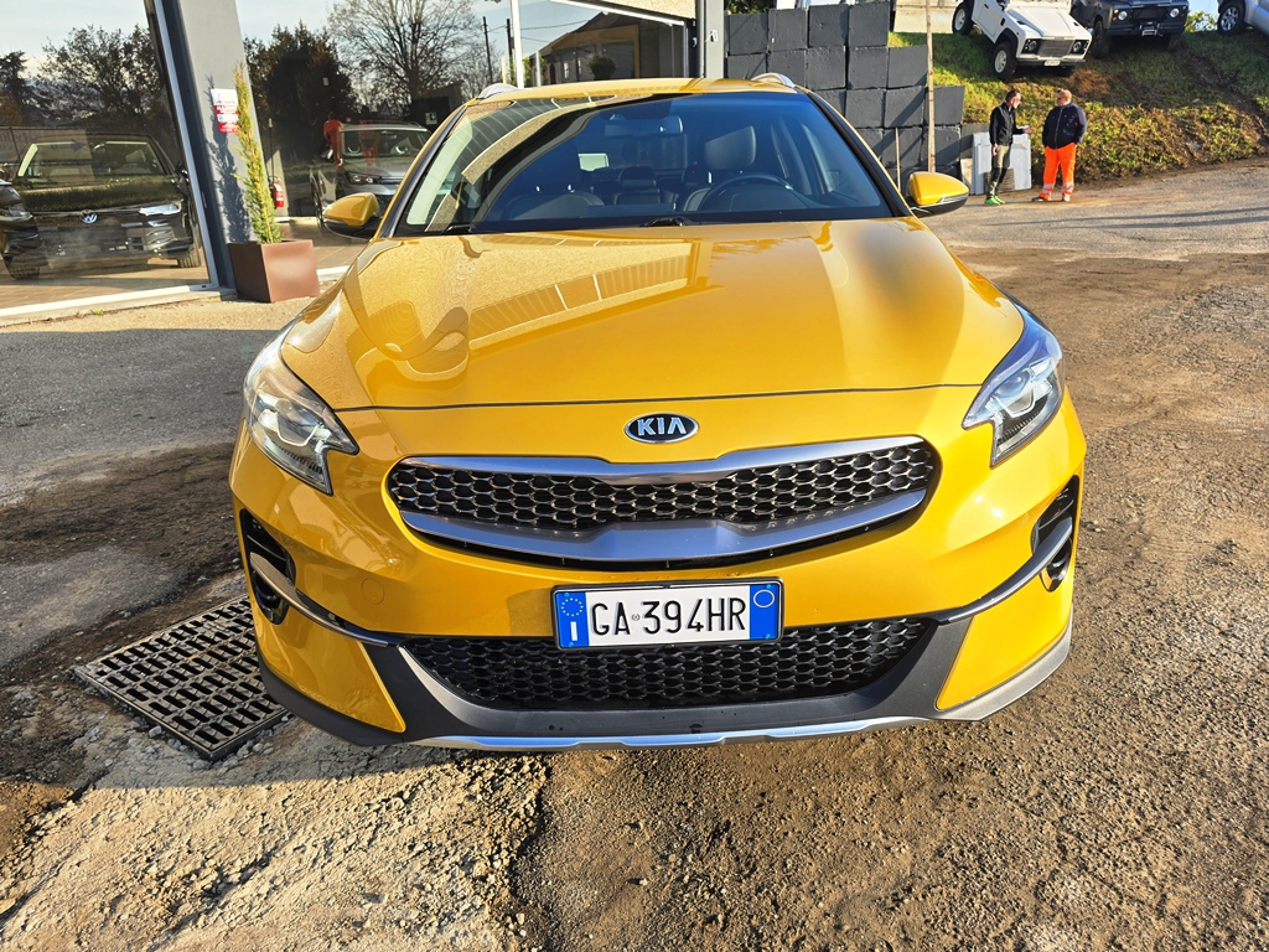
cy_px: 476
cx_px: 634
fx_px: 843
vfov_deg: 58.9
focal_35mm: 23
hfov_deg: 73.9
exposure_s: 1/355
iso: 12
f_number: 1.7
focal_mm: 6.3
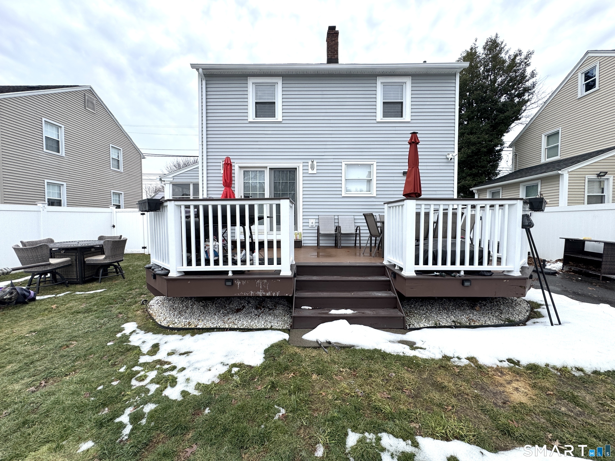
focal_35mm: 14
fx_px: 249
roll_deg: -0.2
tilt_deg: -1.7
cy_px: 230
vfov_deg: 85.7
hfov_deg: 102.1
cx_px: 308
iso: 40
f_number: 2.2
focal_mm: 2.22
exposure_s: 1/1020
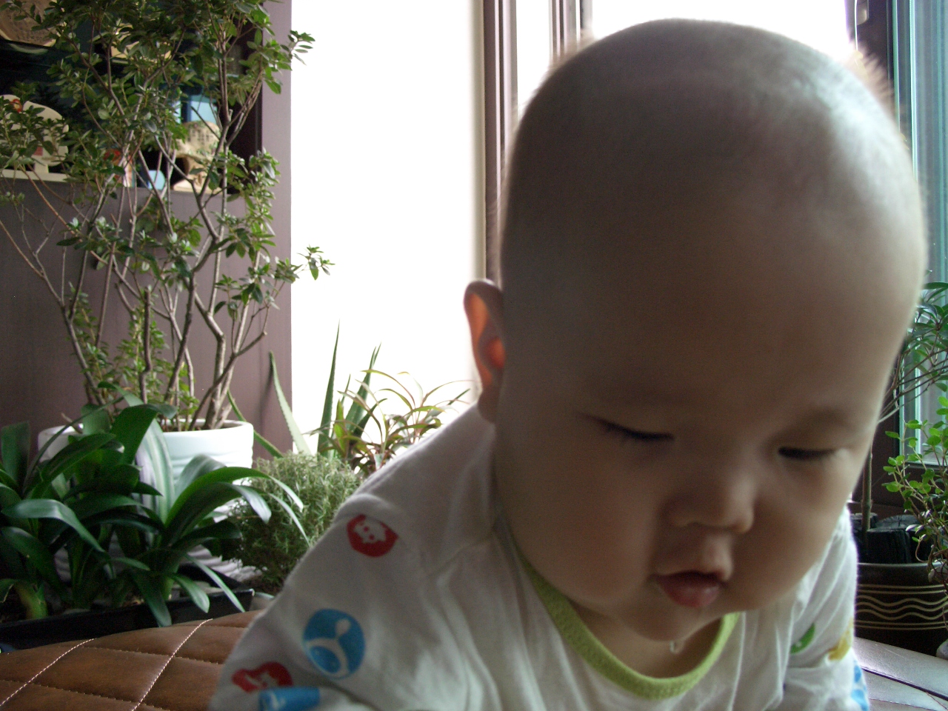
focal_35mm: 33
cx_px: 474
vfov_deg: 42.9
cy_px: 356
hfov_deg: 55.4
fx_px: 904
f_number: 2.8
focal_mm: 7.1
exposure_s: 1/100
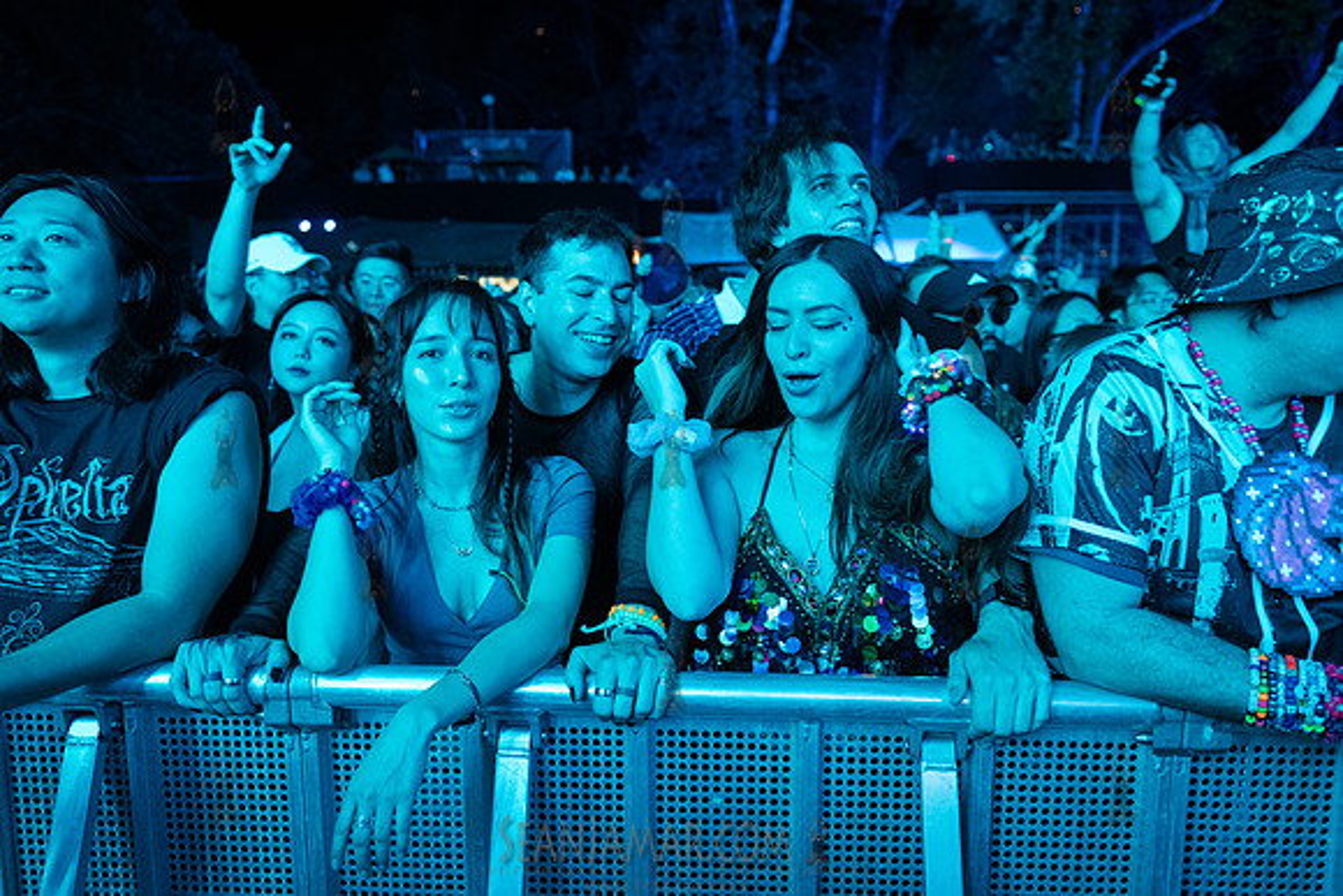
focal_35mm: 26
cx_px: 672
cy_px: 448
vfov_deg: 50.2
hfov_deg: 70.1
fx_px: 956
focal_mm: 24
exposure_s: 1/250
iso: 6400
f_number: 2.8
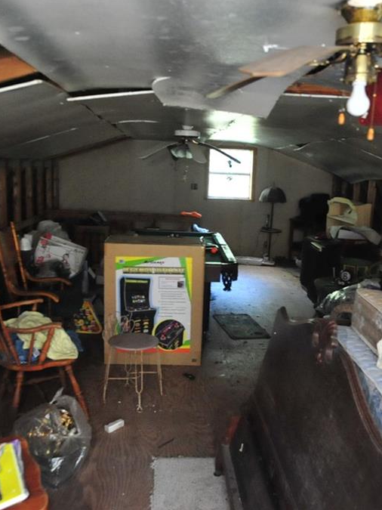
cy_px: 254
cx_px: 202
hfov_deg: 40.7
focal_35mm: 35
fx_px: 515
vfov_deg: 52.6
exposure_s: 1/13
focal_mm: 24
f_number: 2.8
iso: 6400
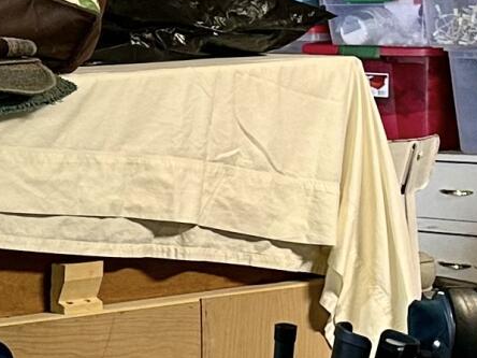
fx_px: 2232
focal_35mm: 162
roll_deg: +1.3
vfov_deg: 9.2
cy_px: 126
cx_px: -666
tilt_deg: -4.2
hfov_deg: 10.5
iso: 125
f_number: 1.78
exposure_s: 1/60
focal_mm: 6.86
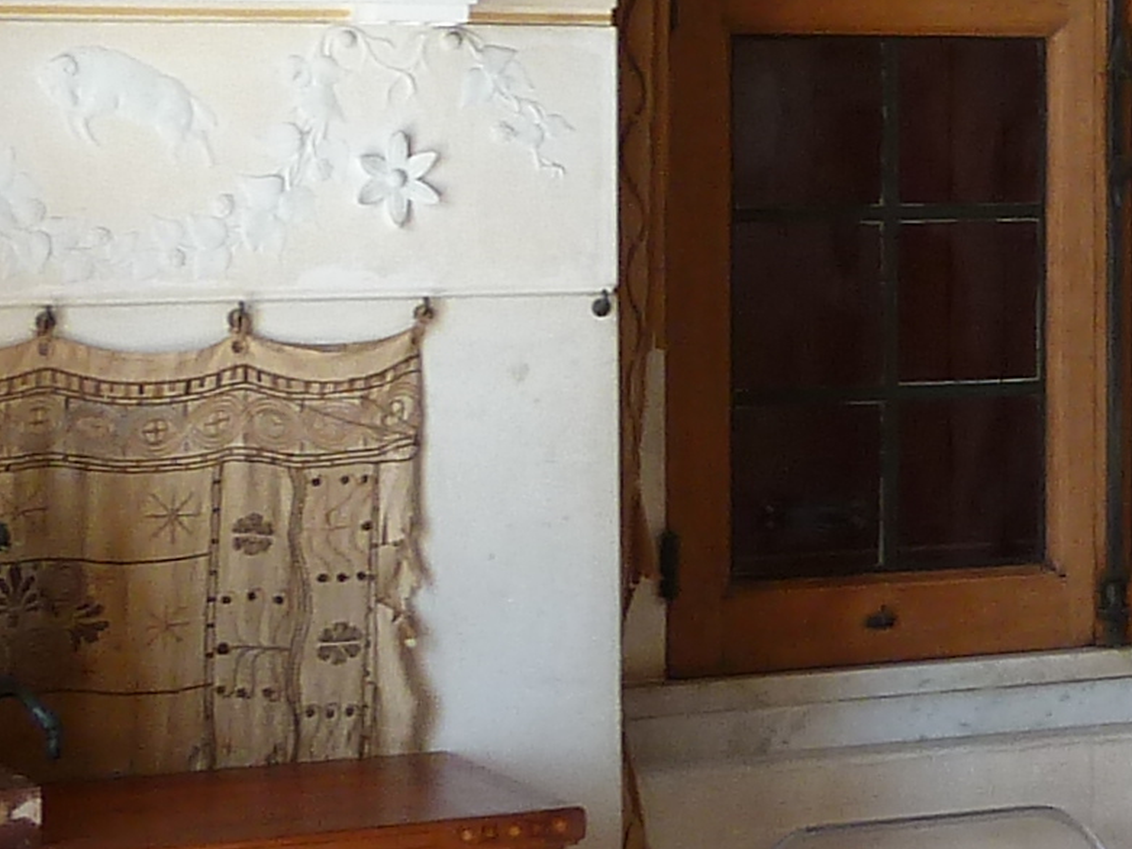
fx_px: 4186
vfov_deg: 11.5
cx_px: 1542
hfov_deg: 14.6
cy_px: 139
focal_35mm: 128
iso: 125
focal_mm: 4.1
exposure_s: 1/30
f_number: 3.3
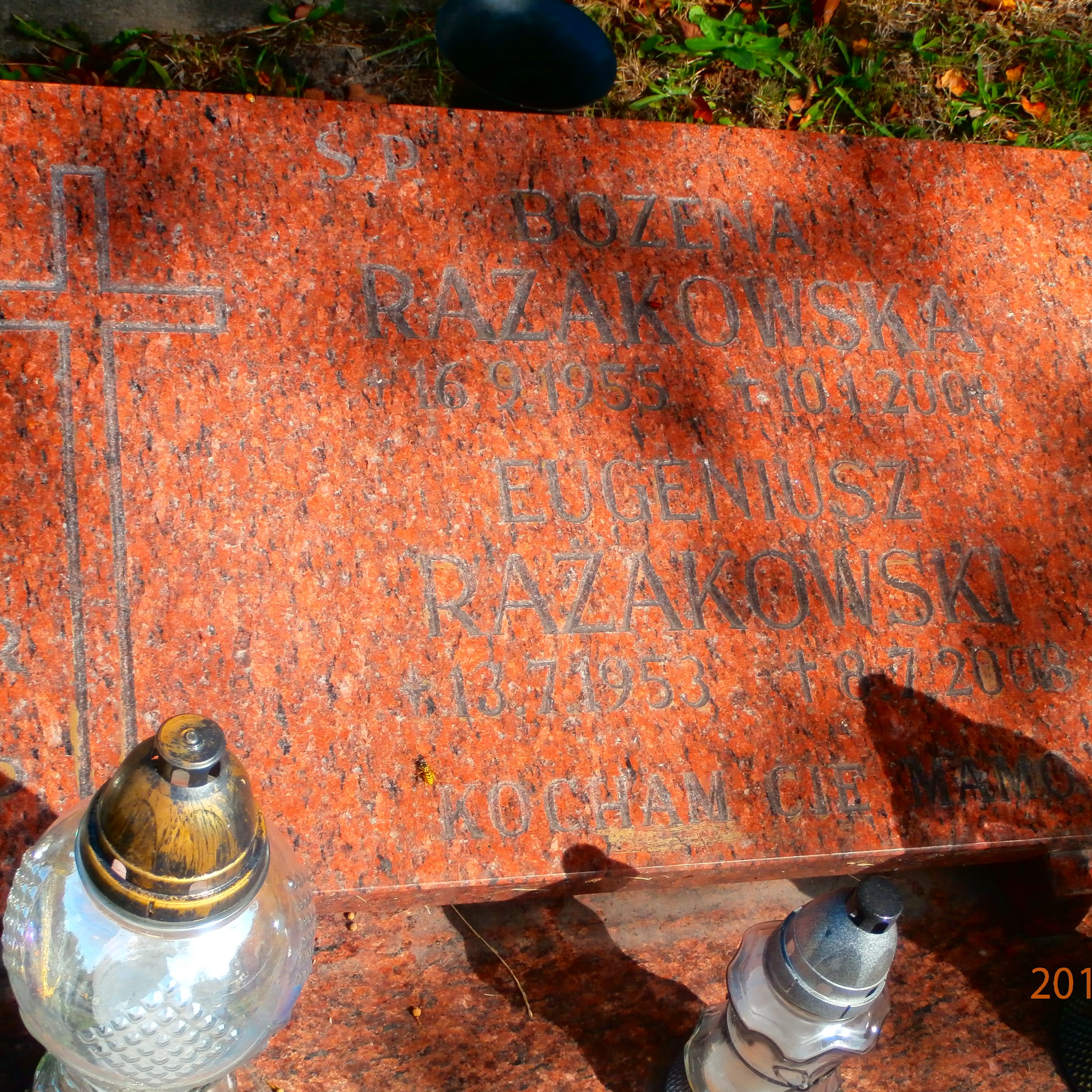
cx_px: 607
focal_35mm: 56
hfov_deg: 30.5
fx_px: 1999
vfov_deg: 30.6
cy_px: 547
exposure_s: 1/320
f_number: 4.2
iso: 100
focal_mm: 8.29
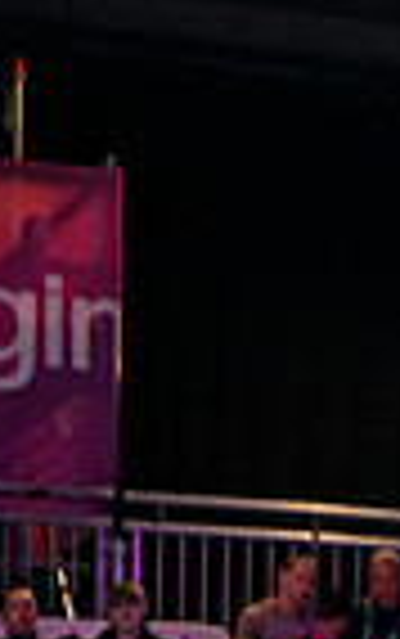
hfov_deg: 5.2
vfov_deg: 8.8
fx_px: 4108
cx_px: 1255
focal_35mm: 236
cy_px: 732
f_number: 3.2
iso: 2000
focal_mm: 53
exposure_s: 1/1600
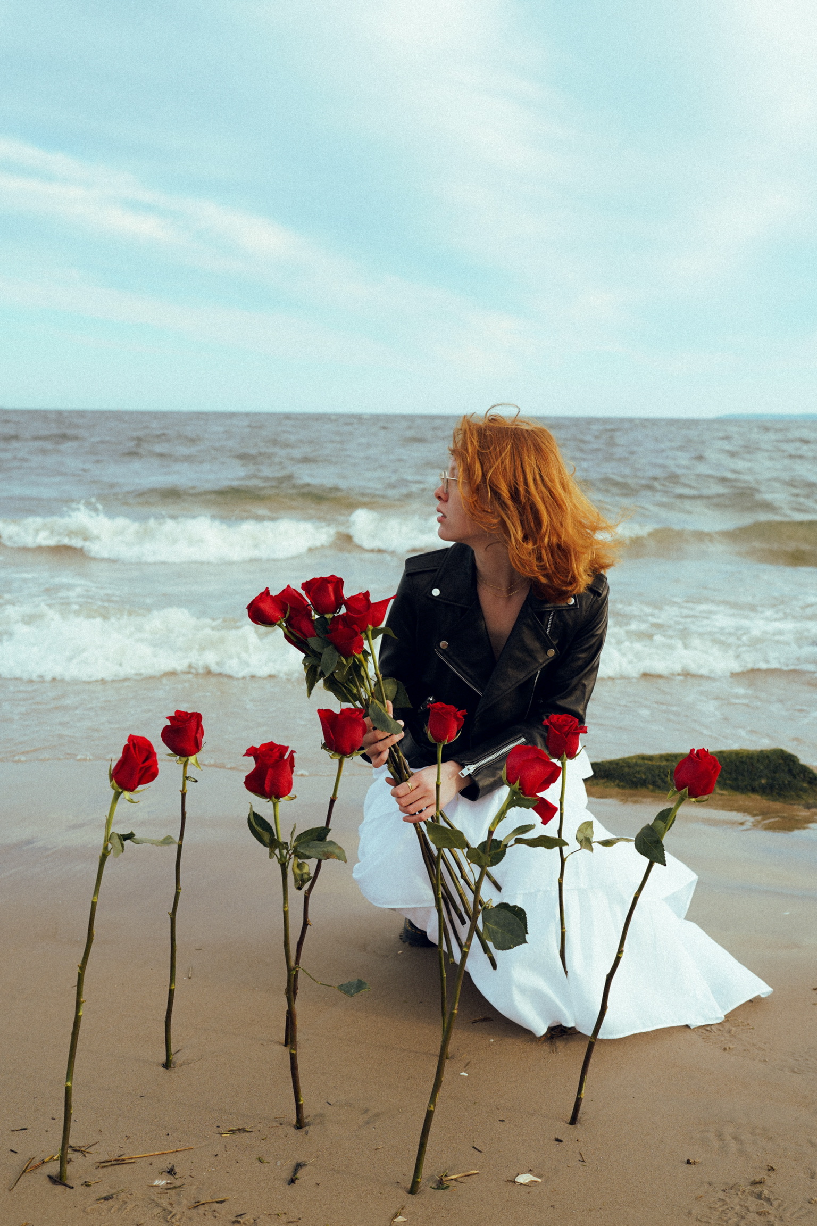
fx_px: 1191
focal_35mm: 35
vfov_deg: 54.4
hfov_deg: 37.9
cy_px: 613
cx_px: 408
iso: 125
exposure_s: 1/400
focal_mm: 35
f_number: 4.5
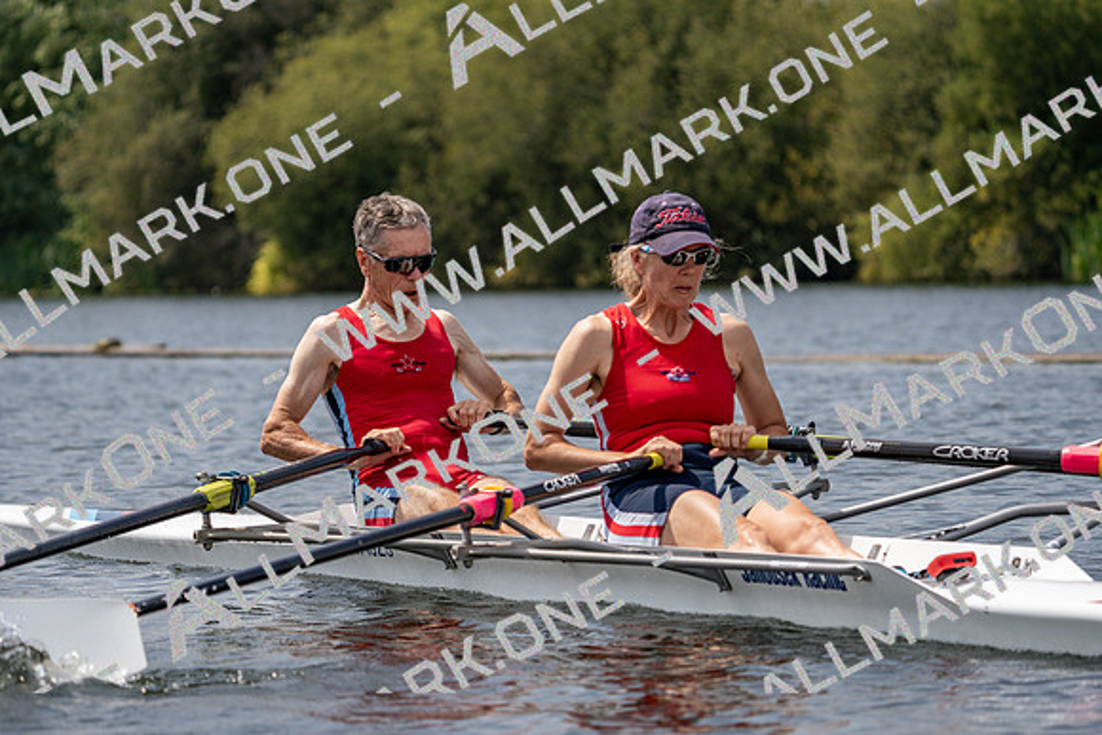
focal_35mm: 200
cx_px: 551
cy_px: 368
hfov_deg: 10.3
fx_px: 6123
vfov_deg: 6.9
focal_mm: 200
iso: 200
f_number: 5.6
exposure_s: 1/1600
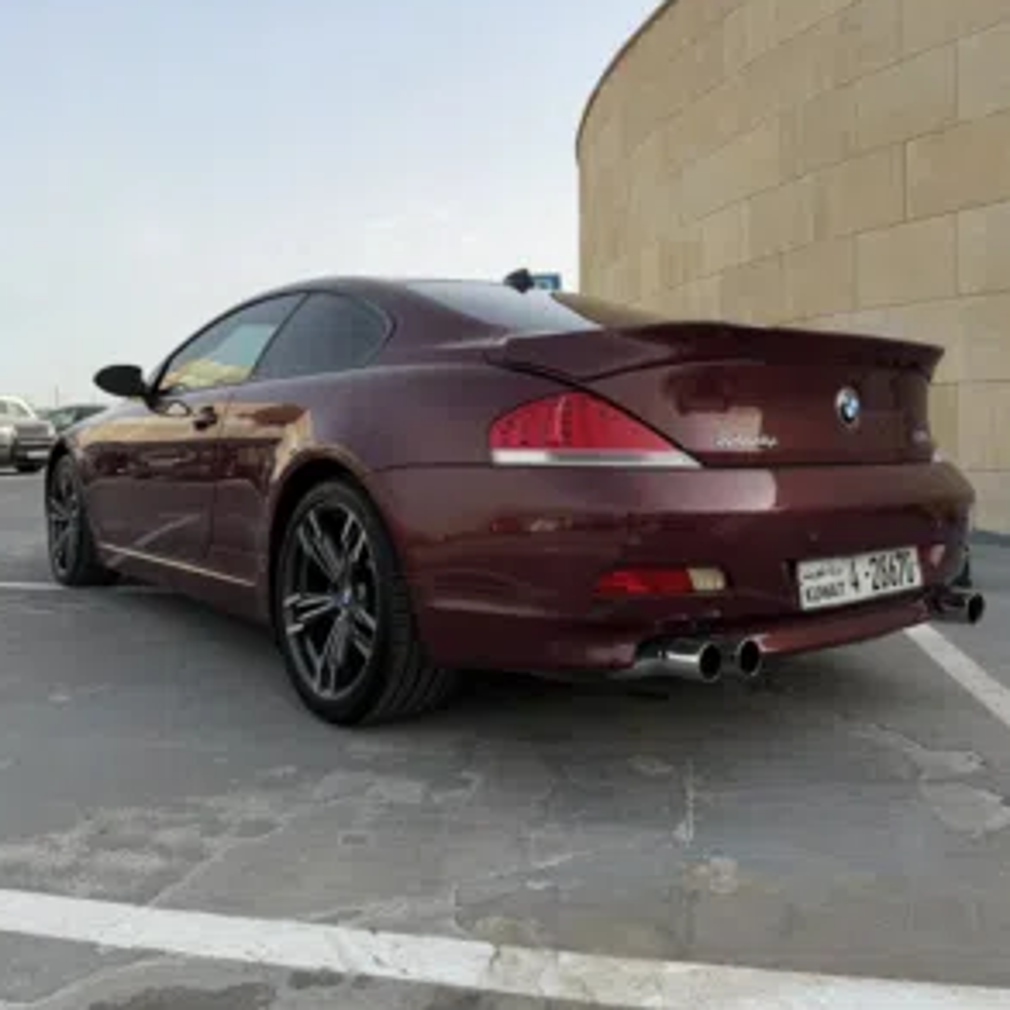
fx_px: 957
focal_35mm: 29
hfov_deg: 55.6
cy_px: 421
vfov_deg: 55.3
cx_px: 510
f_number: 1.78
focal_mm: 6.76
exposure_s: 1/3279
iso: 80
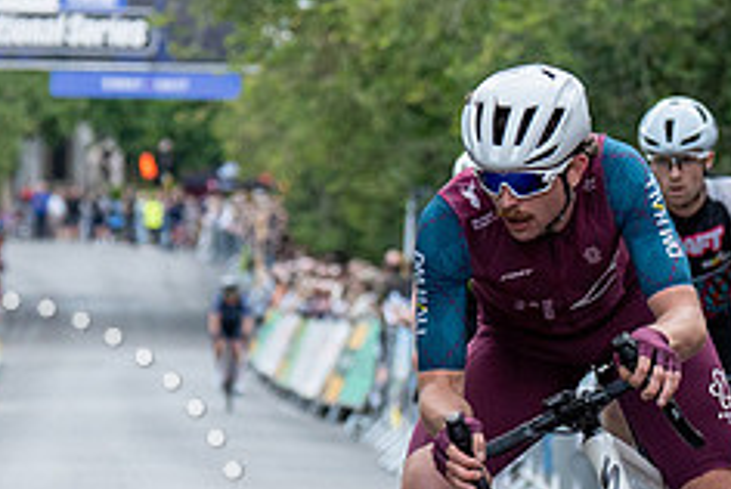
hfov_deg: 5.4
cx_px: 567
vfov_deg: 3.6
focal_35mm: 380
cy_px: 124
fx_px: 7726
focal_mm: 86
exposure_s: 1/800
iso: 1250
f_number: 3.5
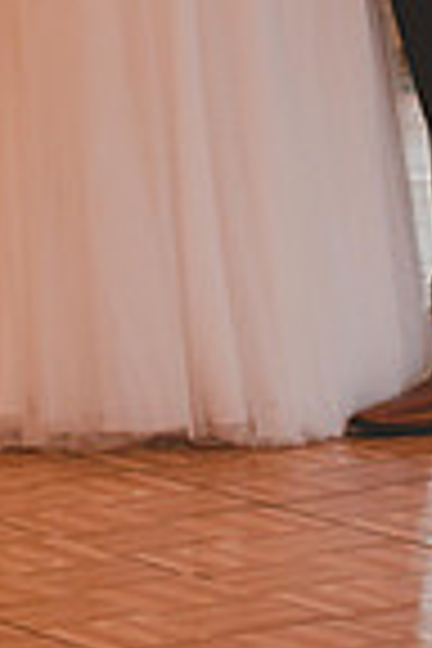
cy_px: -248
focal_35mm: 328
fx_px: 5904
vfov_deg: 6.2
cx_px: 274
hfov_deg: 4.2
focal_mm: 70
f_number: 4.5
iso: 1000
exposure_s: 1/60
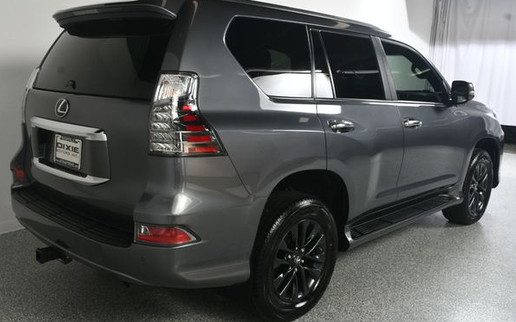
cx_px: 250
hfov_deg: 54.0
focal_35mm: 36
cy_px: 152
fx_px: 506
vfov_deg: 35.3
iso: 100
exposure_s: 1/160
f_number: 9
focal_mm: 22
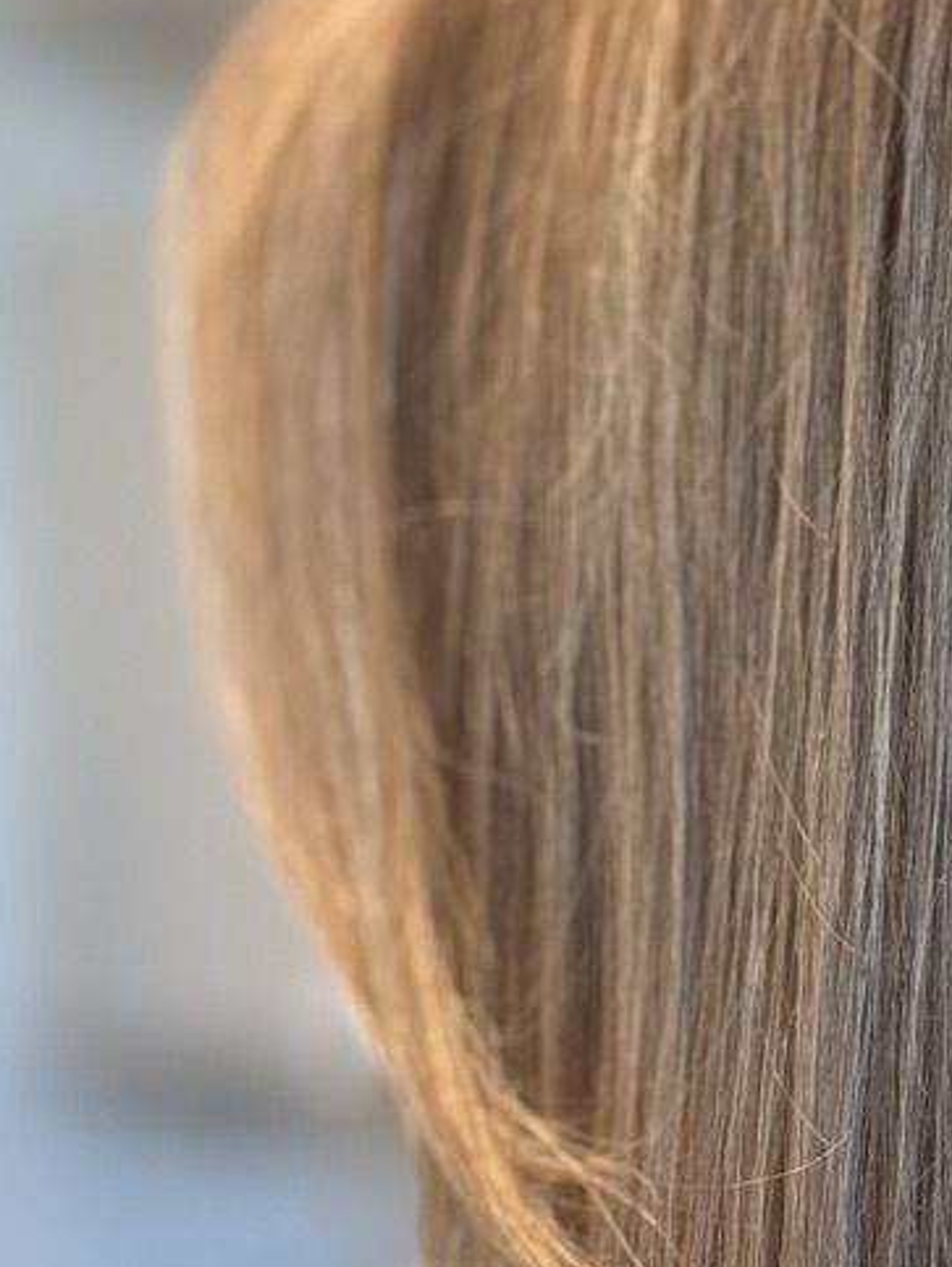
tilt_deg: +0.1
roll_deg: +0.8
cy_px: 808
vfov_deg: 14.2
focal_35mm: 139
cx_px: 1330
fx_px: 5090
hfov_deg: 10.4
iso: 160
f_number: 1.78
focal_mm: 6.76
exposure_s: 1/120
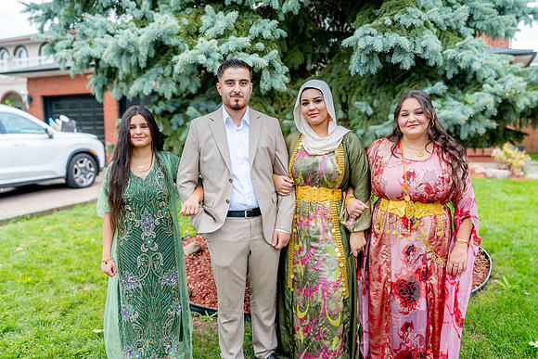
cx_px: 269
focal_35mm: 31
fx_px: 463
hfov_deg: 60.3
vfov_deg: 42.3
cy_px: 180
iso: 320
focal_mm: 31
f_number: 7.1
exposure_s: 1/200
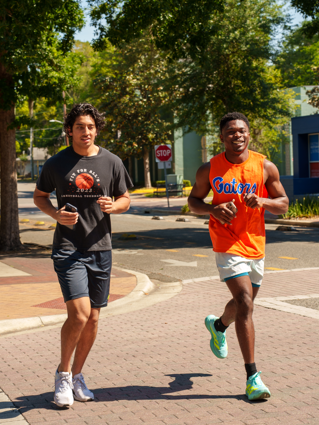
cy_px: 173
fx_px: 1180
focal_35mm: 96
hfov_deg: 15.4
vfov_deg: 20.4
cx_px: 168
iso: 100
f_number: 5.6
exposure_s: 1/320
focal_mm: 63
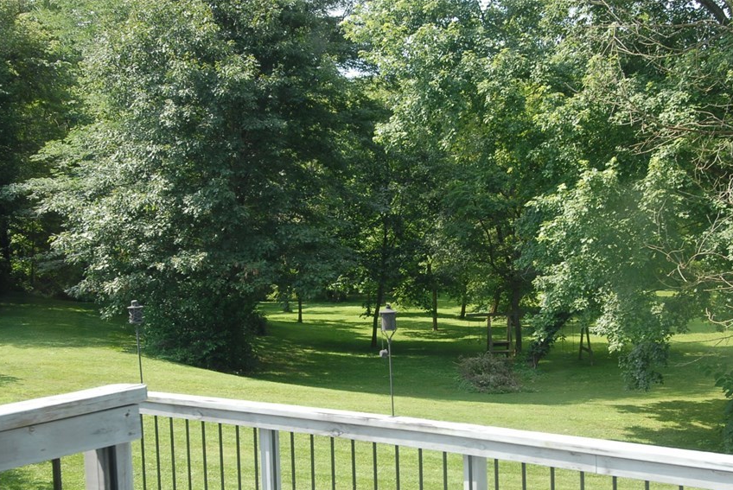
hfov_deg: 42.7
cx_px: 395
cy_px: 312
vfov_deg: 29.2
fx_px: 937
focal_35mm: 46
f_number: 5.6
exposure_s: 1/125
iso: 200
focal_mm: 24
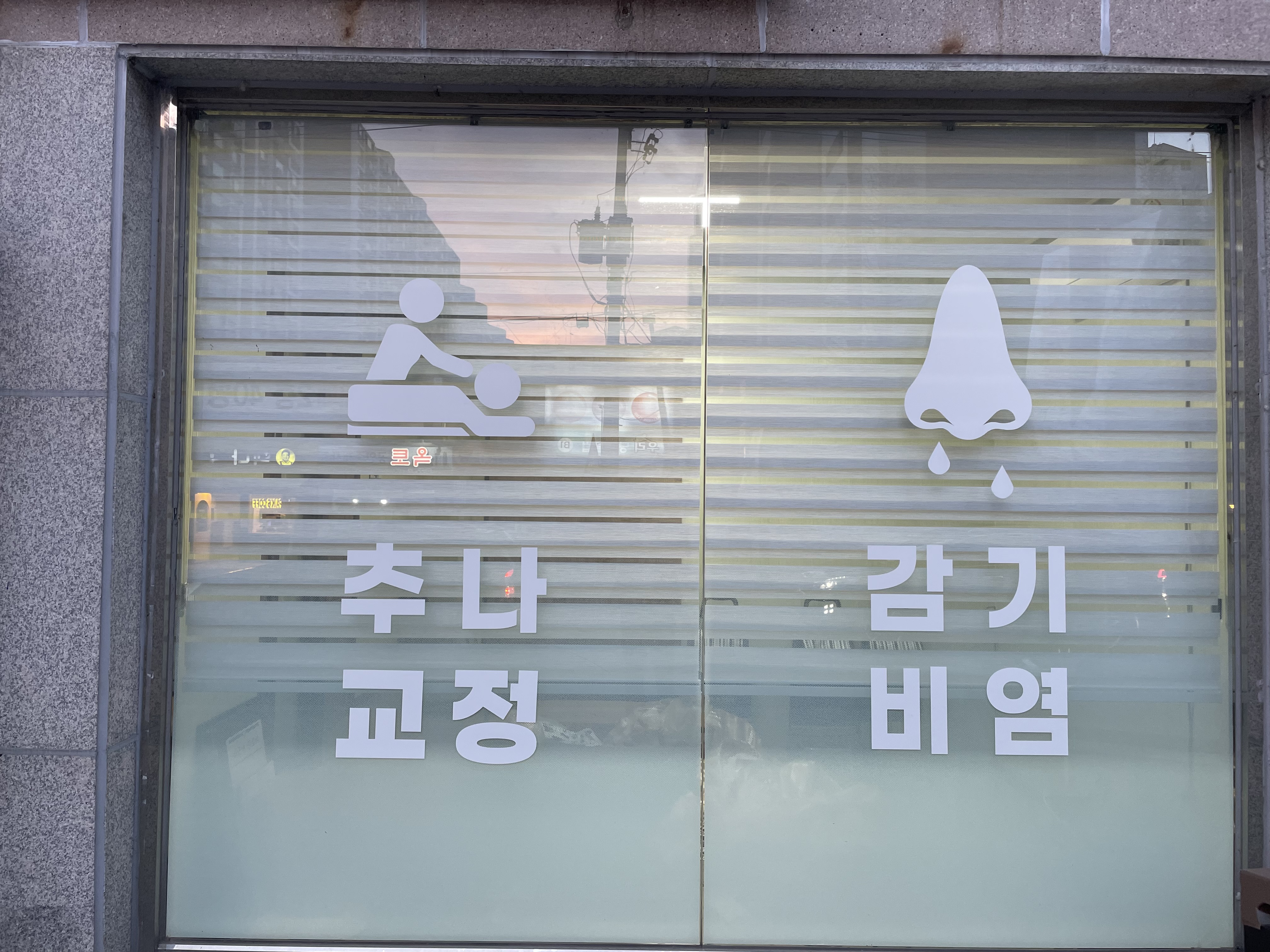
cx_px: 635
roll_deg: -0.4
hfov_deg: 67.3
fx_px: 954
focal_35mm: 26
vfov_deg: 53.1
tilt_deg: +1.5
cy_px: 476
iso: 80
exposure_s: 1/60
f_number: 1.6
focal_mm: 4.2
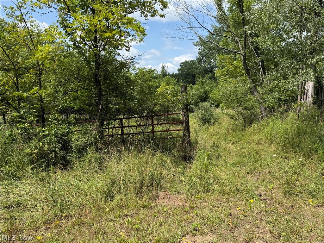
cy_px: 122
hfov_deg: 71.6
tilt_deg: -7.8
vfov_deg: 56.8
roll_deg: -0.1
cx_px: 162
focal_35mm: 24
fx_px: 225
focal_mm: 6.76
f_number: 1.78
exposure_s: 1/3145
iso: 80
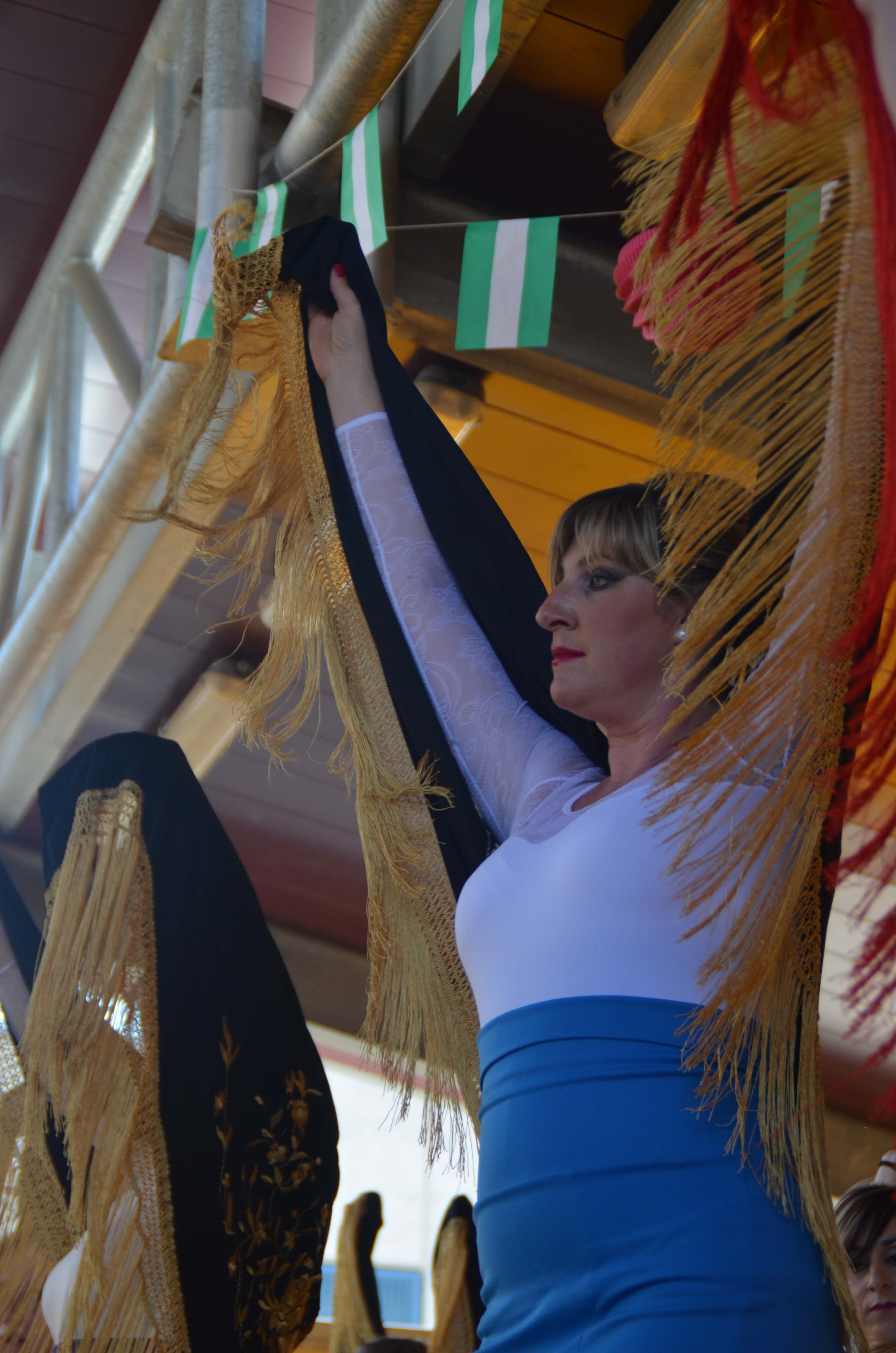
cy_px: 676
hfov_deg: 12.1
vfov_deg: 18.2
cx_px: 448
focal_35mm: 112
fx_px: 4219
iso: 400
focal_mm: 75
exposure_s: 1/250
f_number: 5.6
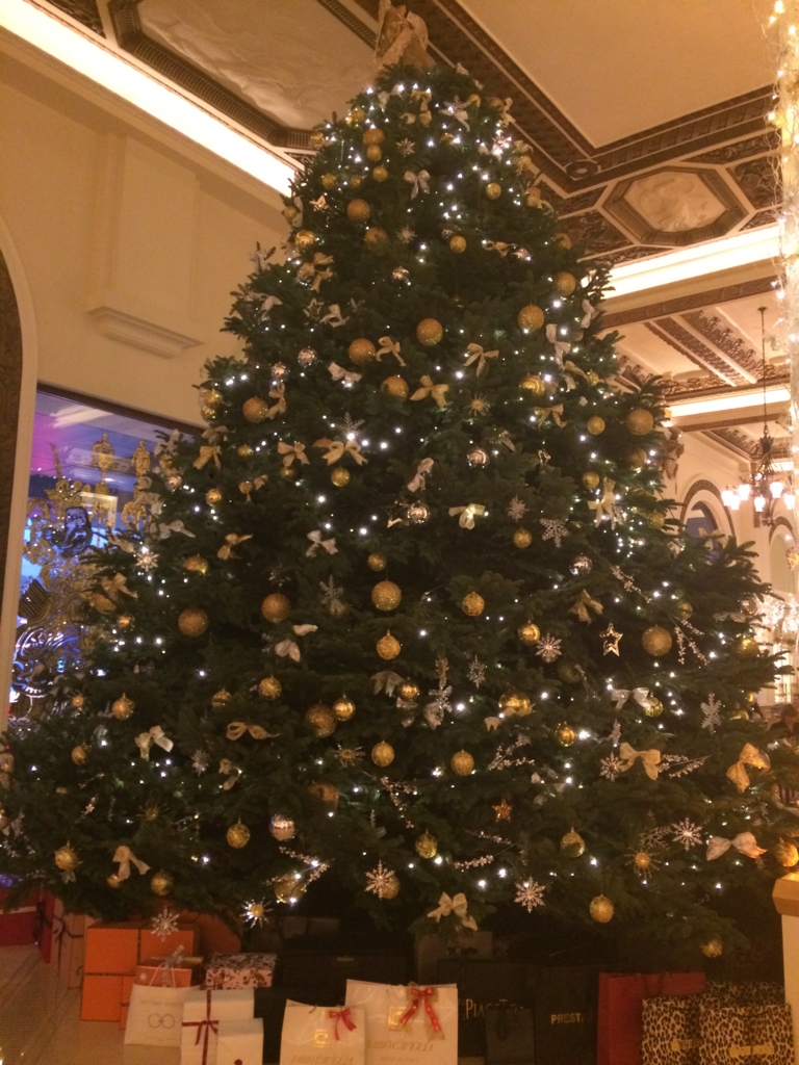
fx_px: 892
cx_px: 400
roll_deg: +0.9
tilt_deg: +7.9
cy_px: 532
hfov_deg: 48.2
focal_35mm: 29
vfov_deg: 61.7
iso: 320
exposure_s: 1/17
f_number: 2.2
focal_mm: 4.15
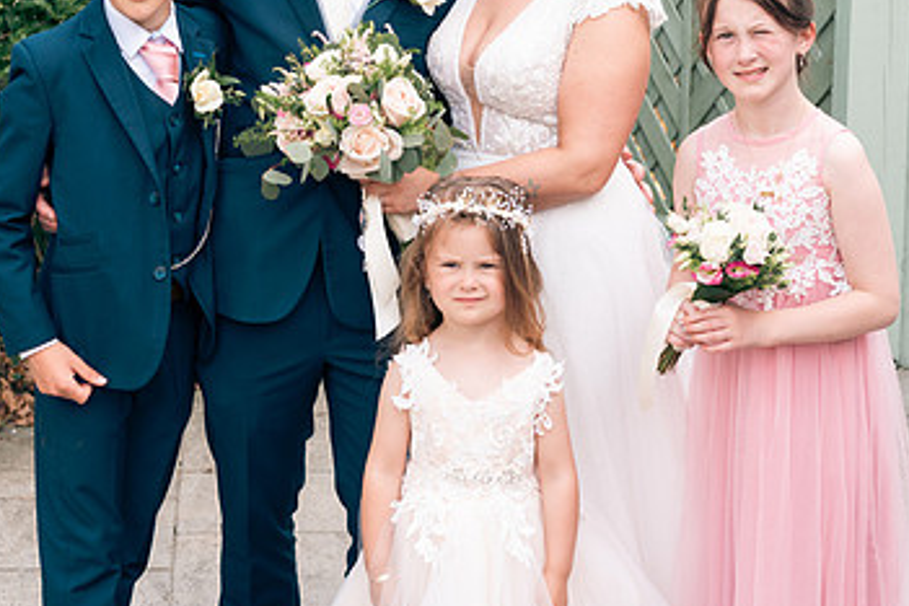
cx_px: 448
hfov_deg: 22.4
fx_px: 2298
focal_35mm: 91
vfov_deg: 14.9
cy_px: 131
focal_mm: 55
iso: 100
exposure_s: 1/100
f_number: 5.6
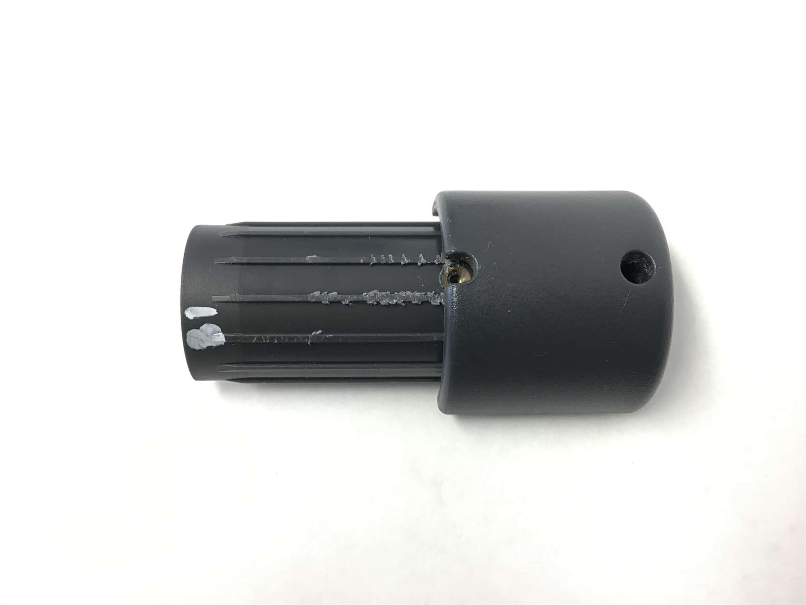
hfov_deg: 58.4
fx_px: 722
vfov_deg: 45.4
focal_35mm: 31
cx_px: 403
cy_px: 302
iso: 50
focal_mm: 3.3
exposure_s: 1/30
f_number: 2.4
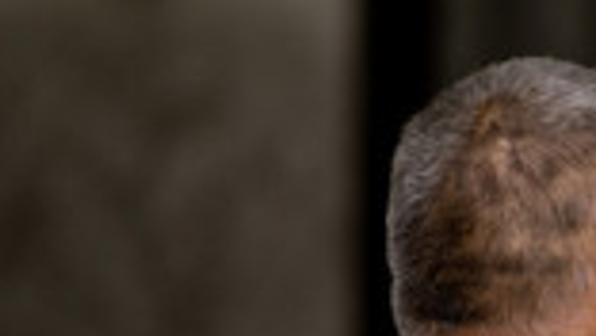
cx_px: 1051
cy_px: 617
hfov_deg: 3.9
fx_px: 8714
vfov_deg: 2.2
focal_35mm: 551
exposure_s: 1/200
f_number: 1.8
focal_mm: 85
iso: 800
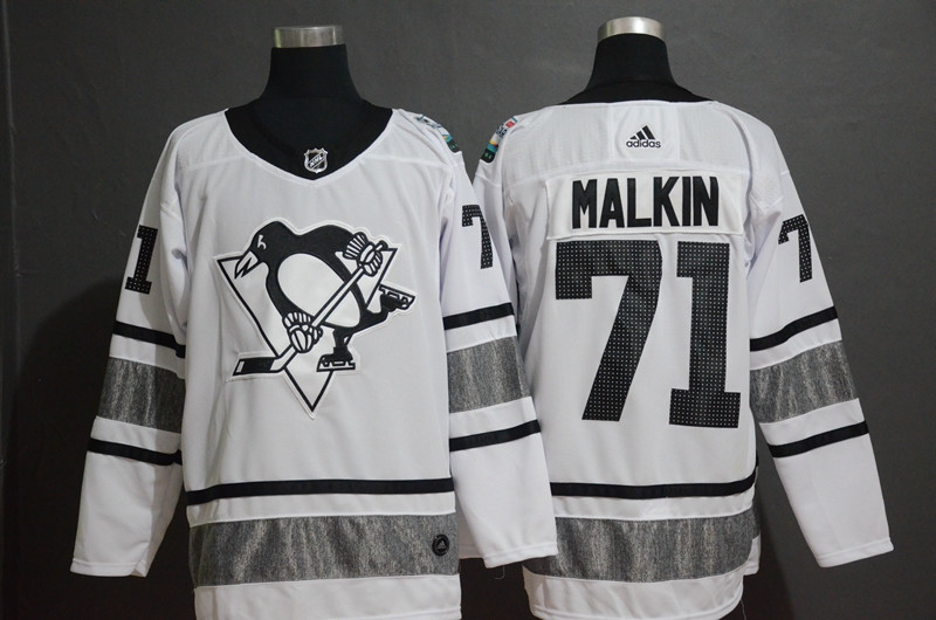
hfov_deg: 32.0
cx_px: 468
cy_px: 310
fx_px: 1635
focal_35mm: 63
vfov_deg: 21.5
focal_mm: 42
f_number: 5.6
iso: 4000
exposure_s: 1/30
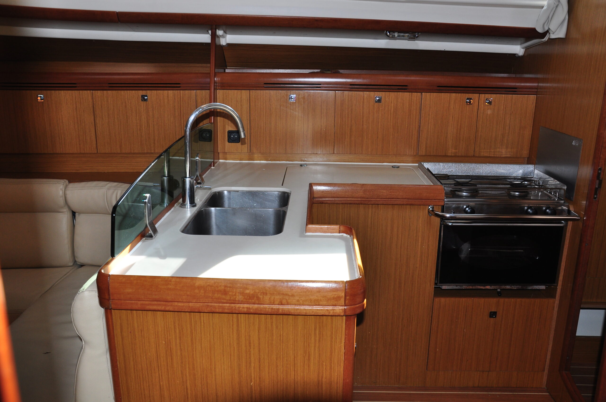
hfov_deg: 59.6
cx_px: 303
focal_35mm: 32
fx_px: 530
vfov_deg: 41.6
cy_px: 201
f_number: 8
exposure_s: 1/125
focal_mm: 21
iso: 320
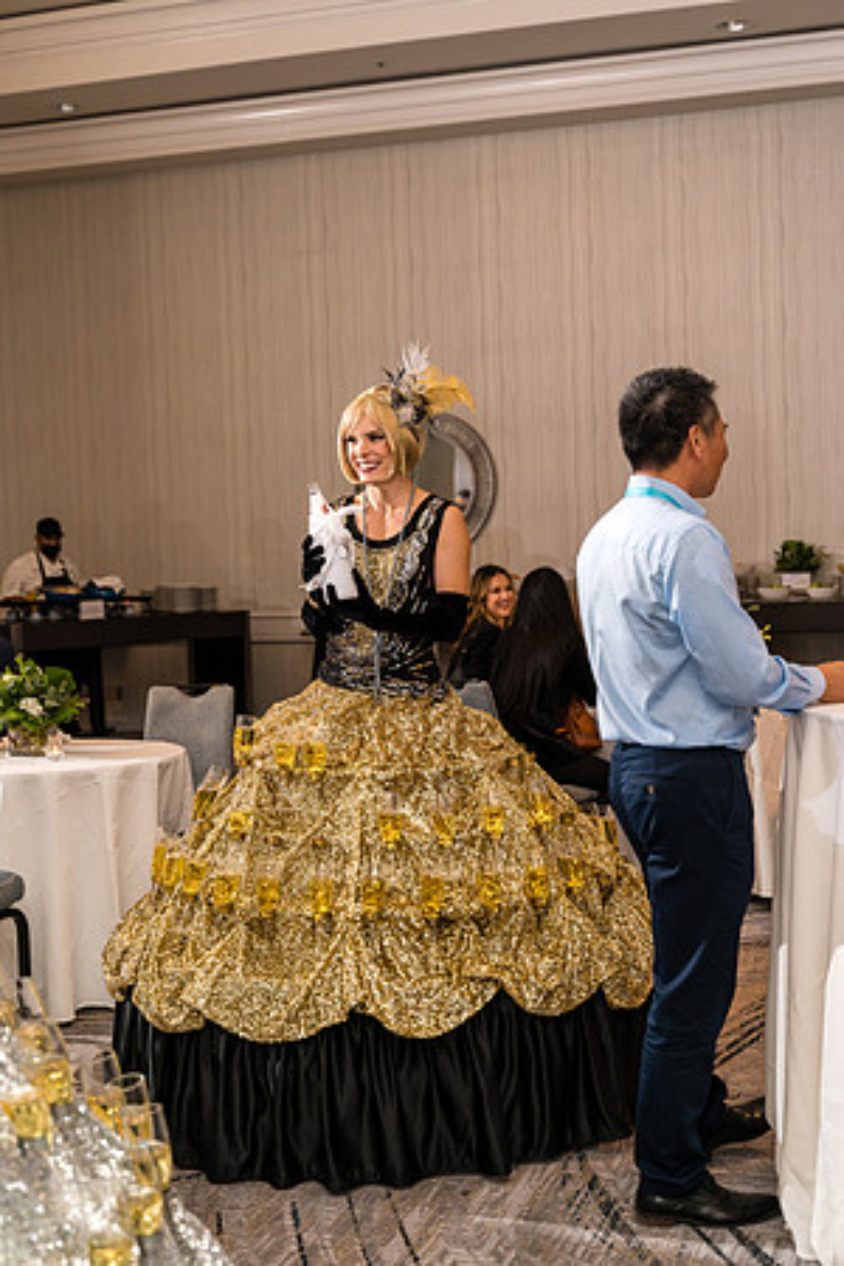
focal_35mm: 48
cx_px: 422
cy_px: 633
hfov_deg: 28.1
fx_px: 1688
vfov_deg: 41.1
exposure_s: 1/200
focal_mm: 48
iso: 1600
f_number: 3.5
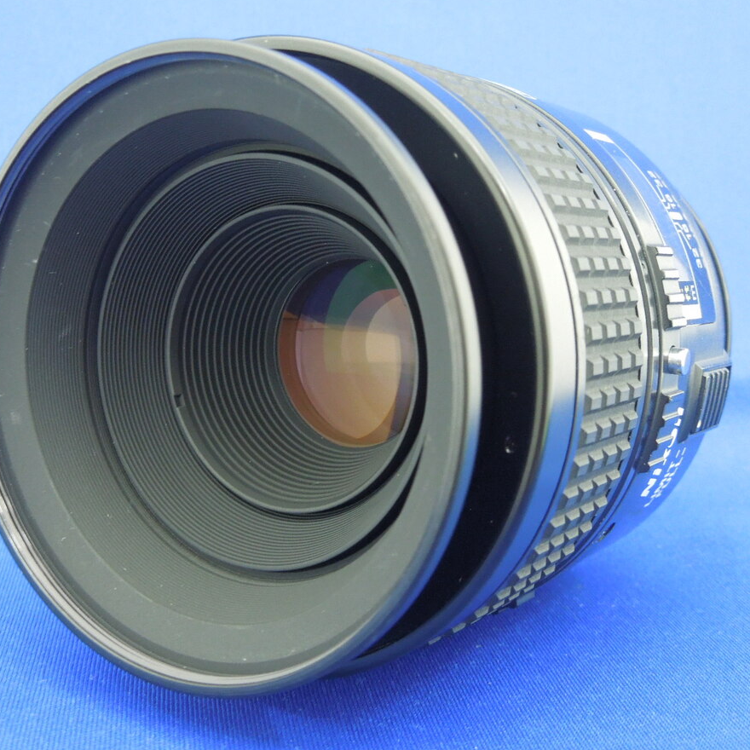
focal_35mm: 47
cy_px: 378
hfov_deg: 35.9
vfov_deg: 36.1
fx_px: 1152
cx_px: 294
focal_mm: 7
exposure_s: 1/13
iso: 560
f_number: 3.8
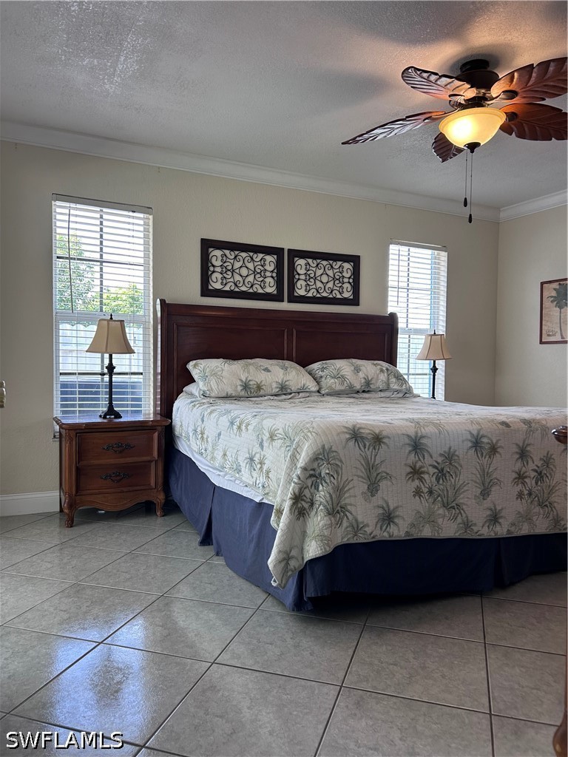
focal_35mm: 26
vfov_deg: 67.3
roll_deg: -1.3
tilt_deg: -1.8
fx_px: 569
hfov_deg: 53.1
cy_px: 378
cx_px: 284
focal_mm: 5.7
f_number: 1.5
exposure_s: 1/120
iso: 80
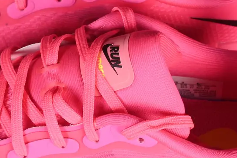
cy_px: 94
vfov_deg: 6.3
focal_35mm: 220
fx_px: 1449
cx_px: 80
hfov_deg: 9.3
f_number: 7.1
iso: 160
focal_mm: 50
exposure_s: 1/80
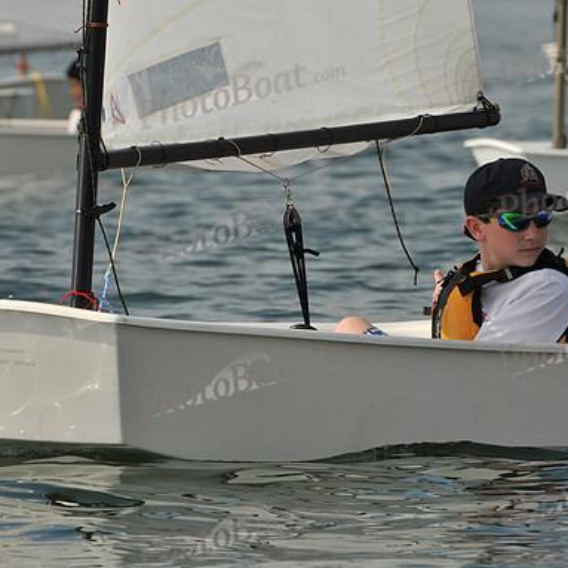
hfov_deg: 3.0
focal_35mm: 579
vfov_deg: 3.0
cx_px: 421
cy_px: 284
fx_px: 10749
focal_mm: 300
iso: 200
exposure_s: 1/640
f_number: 10
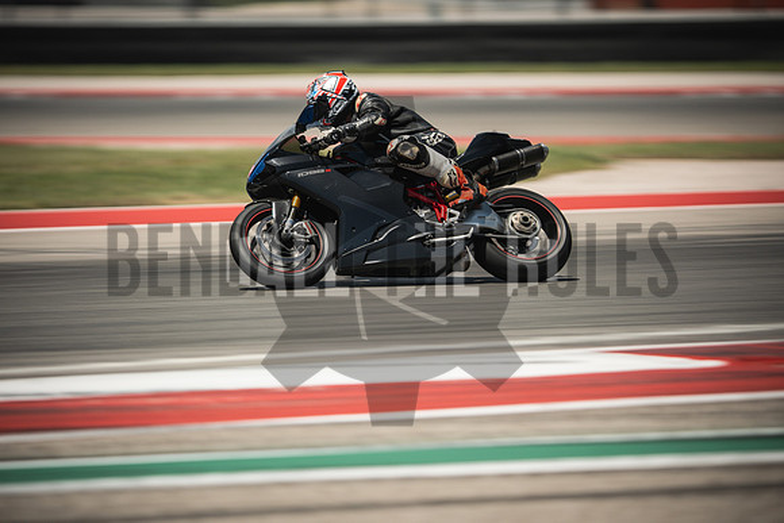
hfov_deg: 6.9
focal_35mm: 300
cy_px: 262
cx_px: 392
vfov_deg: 4.6
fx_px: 6535
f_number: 2
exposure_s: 1/250
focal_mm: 200
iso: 160
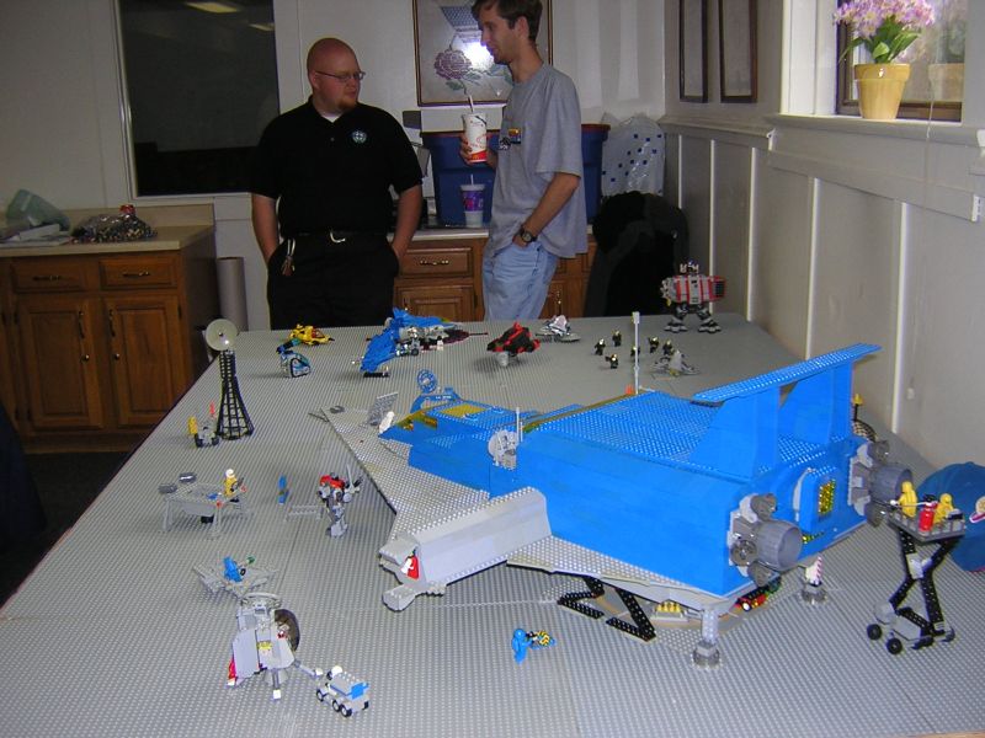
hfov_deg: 51.4
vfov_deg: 39.7
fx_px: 1024
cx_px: 492
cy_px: 369
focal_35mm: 36
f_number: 2.6
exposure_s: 1/60.1
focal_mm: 4.7
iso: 139
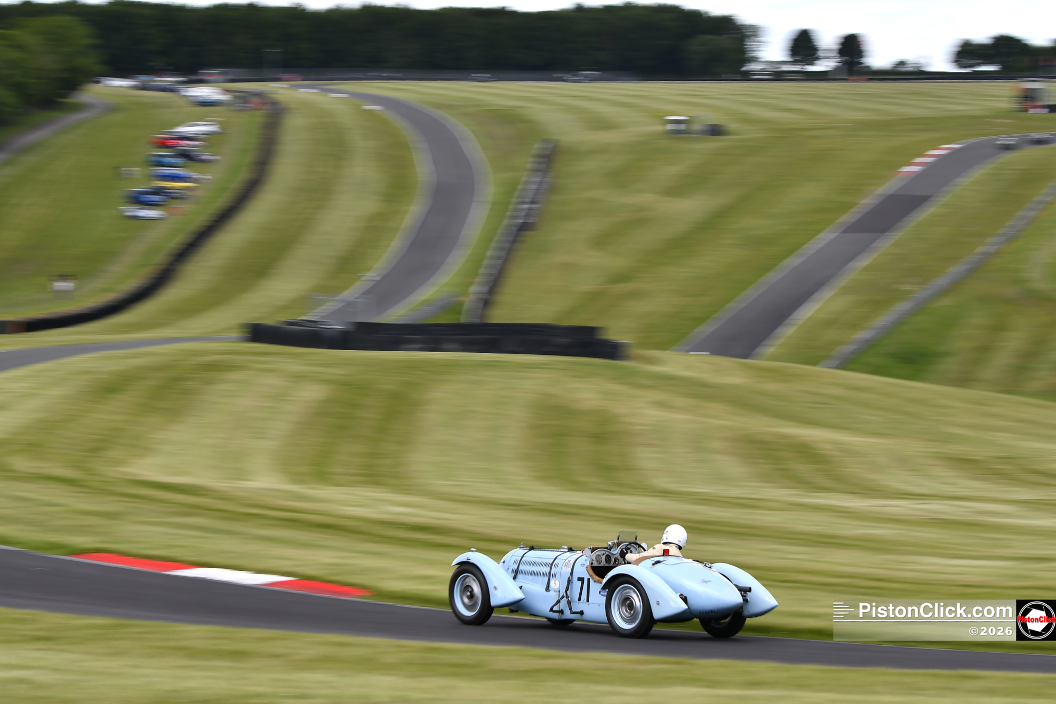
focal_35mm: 105
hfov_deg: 19.5
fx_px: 3080
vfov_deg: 13.0
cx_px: 528
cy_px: 352
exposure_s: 1/80
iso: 100
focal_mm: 70
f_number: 6.3
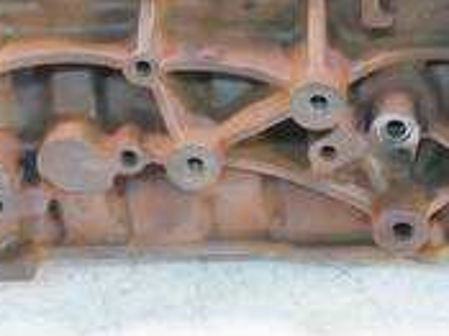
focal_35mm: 88
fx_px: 1141
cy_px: 28
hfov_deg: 22.2
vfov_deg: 16.5
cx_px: 290
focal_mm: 16
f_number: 4
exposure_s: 1/60
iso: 800
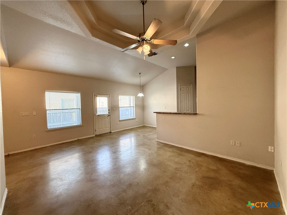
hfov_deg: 102.1
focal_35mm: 14
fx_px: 116
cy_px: 108
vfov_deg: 85.7
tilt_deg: -1.0
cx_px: 144
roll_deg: +1.1
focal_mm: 2.22
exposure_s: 1/120
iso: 500
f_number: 2.2
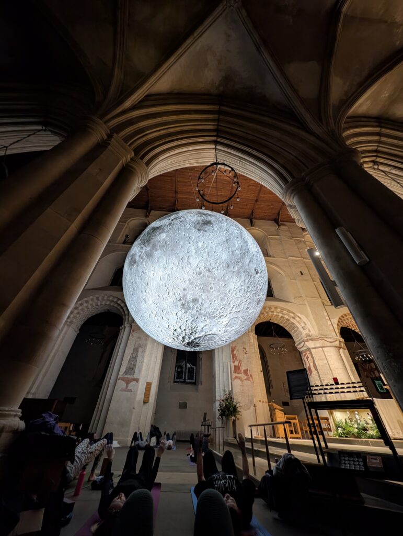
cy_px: 268
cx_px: 202
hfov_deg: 94.6
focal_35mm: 12
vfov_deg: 110.5
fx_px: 186
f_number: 1.95
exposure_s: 1/25
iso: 619
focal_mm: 2.23
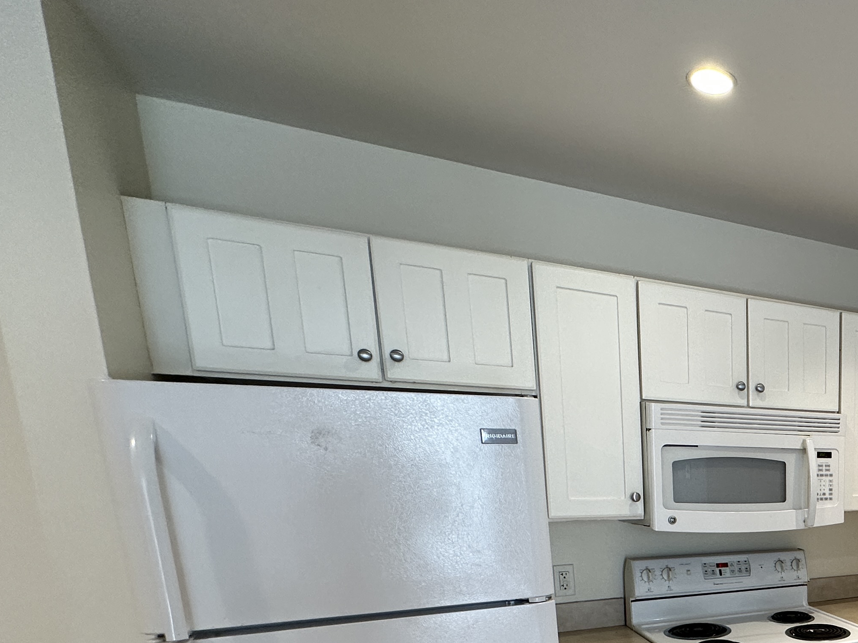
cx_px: 849
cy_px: 594
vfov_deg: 44.6
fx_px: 694
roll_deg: -0.4
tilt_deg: -12.1
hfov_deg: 51.5
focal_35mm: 28
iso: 160
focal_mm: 2.22
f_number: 2.2
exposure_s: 1/120
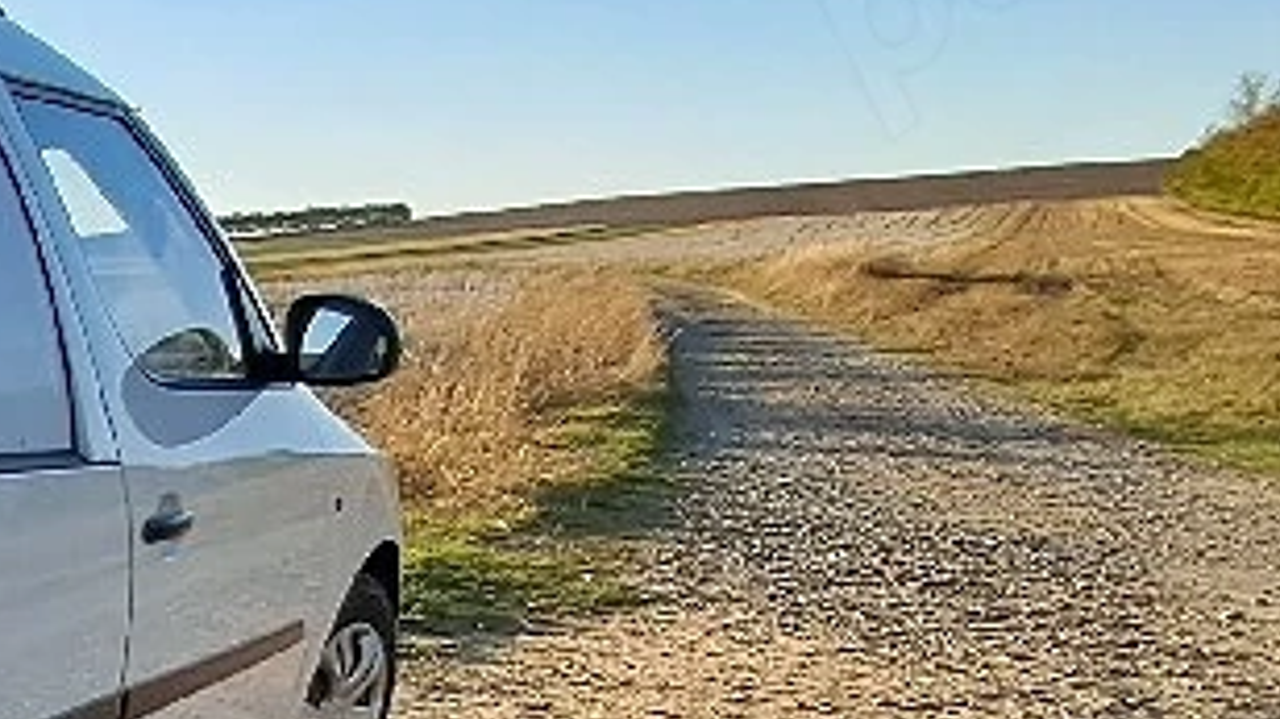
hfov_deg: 29.0
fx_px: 1561
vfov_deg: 23.7
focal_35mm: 46
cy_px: 864
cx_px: -615
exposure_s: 1/1111
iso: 40
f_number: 2.2
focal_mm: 1.42
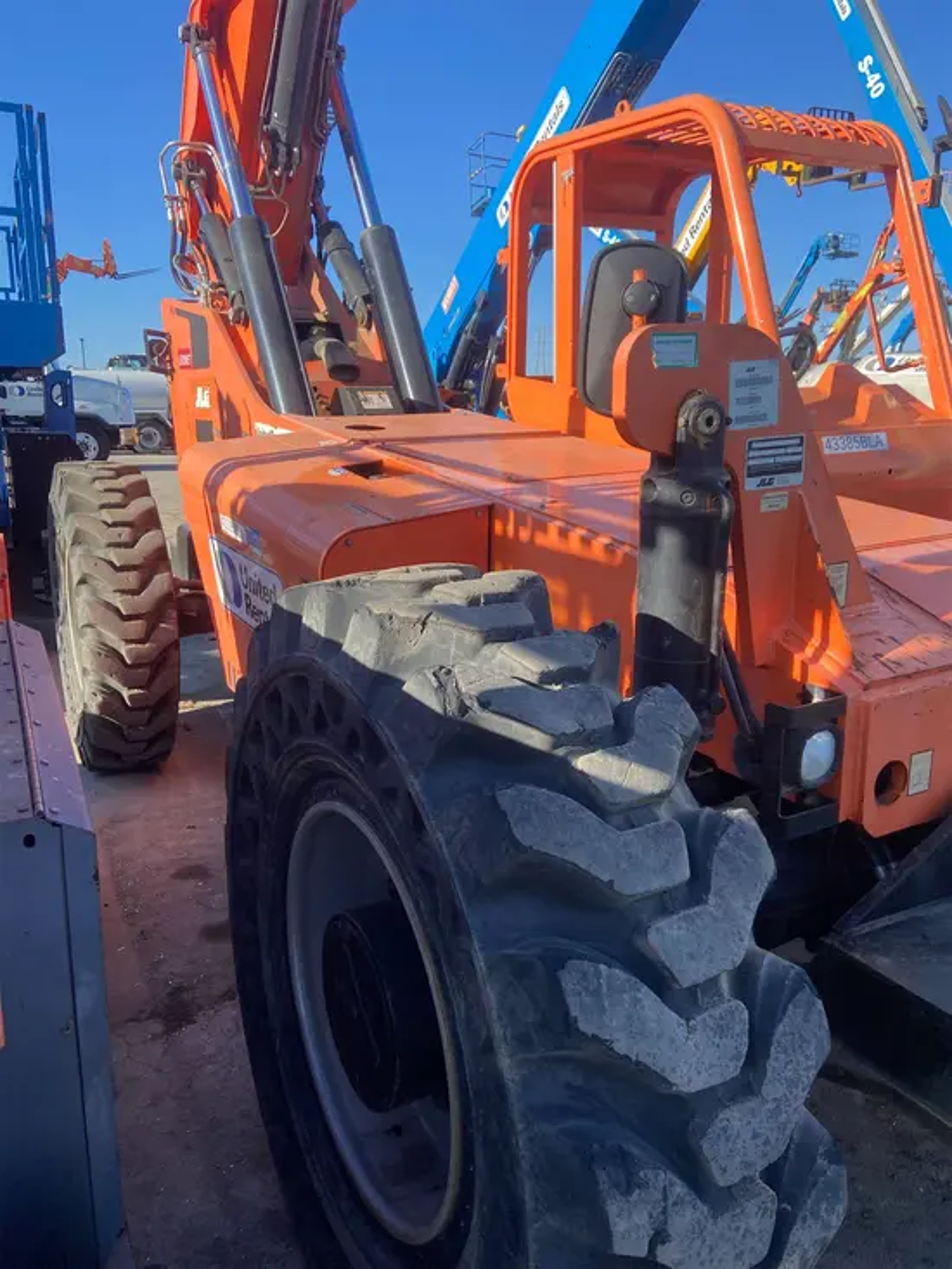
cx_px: 476
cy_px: 634
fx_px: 953
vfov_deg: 67.3
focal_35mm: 26
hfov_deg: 53.1
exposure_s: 1/1170
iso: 32
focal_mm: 4.25
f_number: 1.8
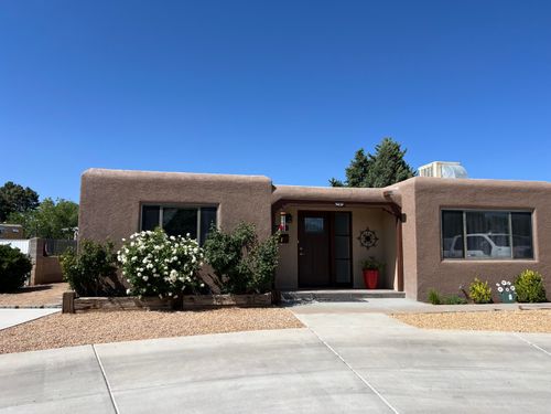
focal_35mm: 26
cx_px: 276
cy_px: 207
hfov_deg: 67.3
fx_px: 414
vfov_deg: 53.1
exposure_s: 1/5076
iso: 50
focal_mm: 5.7
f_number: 1.5
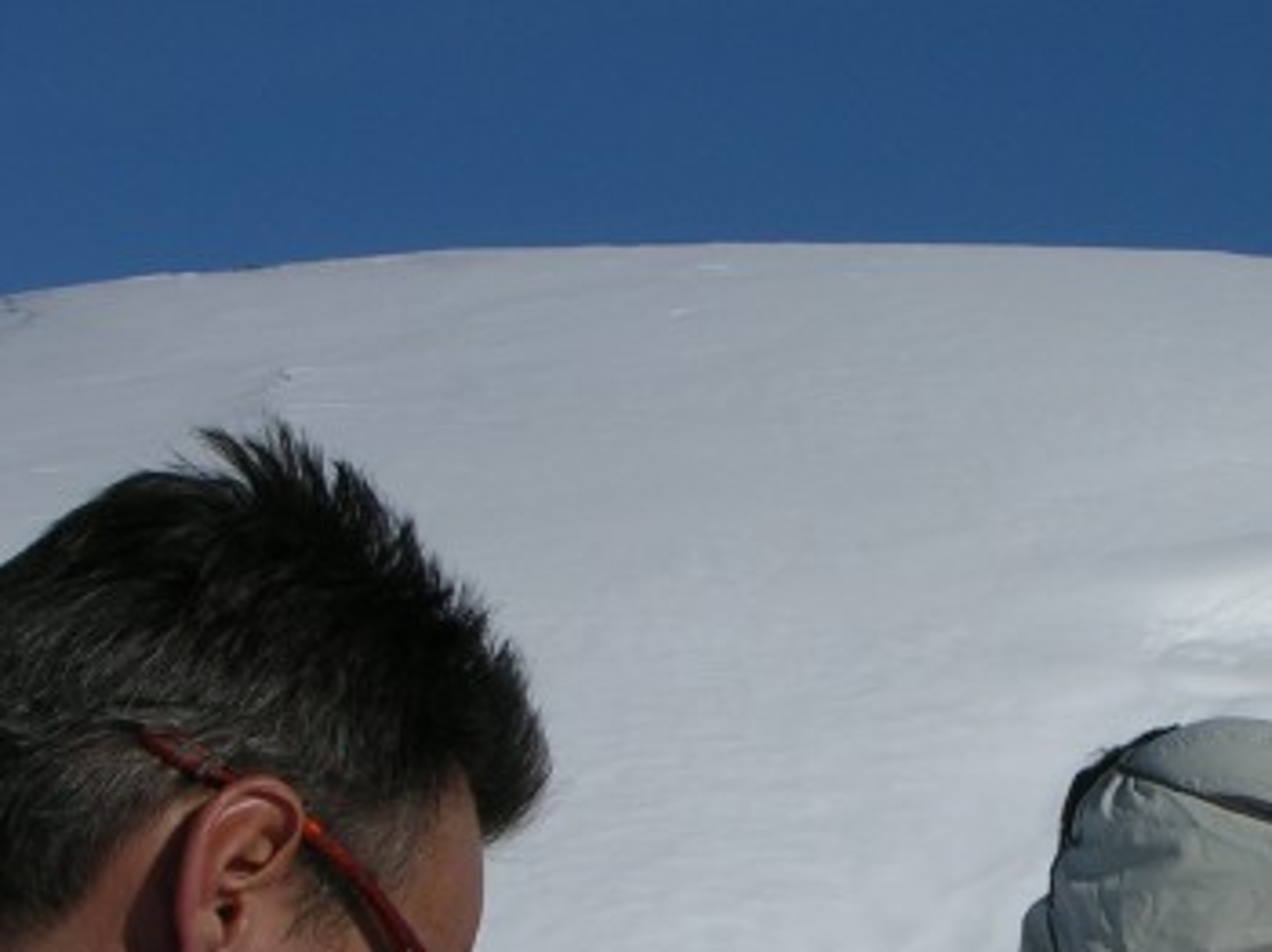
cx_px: 989
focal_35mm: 158
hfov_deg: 12.5
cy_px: 687
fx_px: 5802
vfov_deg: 9.4
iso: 50
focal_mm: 13.7
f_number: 7.7
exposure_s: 1/635
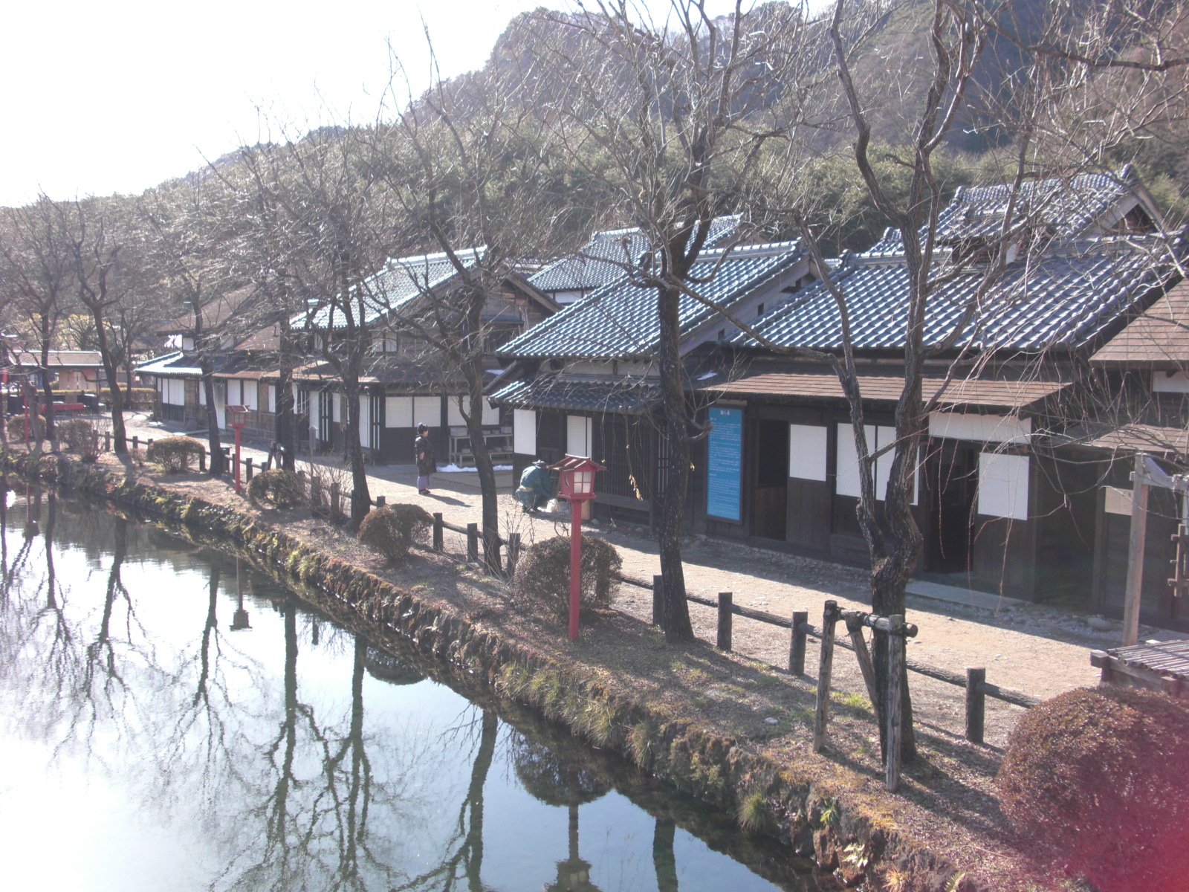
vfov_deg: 39.7
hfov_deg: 51.4
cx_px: 594
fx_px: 1237
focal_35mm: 36
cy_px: 446
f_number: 2.8
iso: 50
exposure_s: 1/250
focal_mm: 6.3
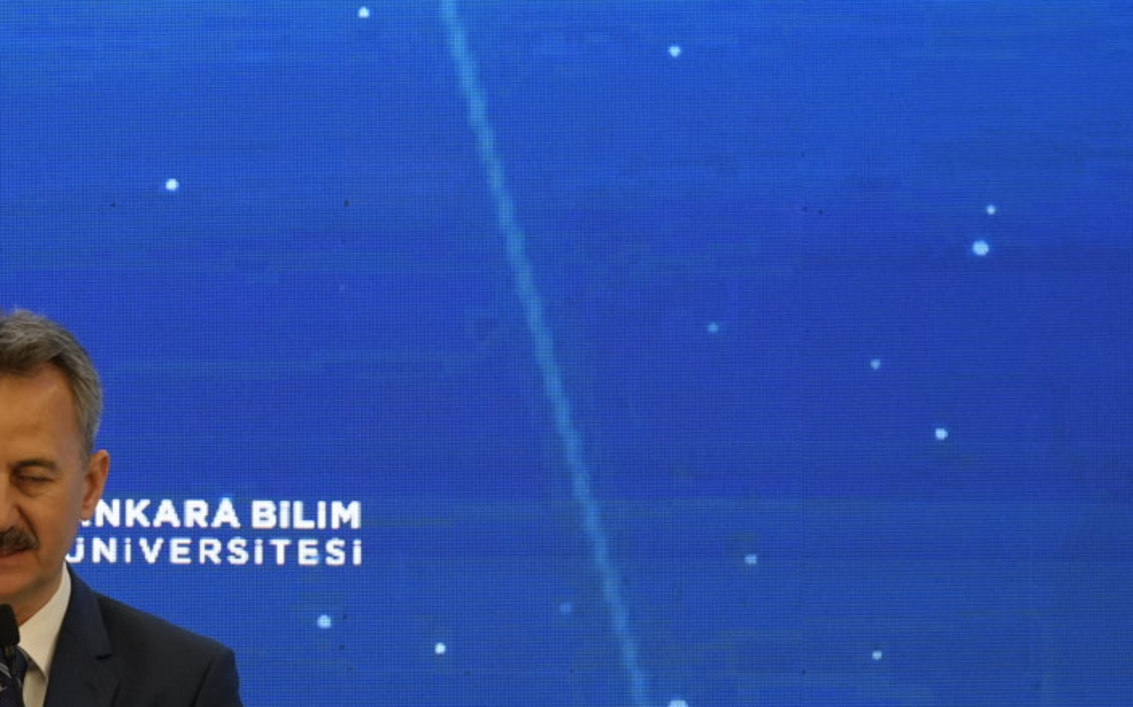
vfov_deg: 2.8
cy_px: 633
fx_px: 14478
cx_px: 23
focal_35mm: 469
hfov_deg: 4.5
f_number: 4
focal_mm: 200
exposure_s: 1/200
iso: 2000
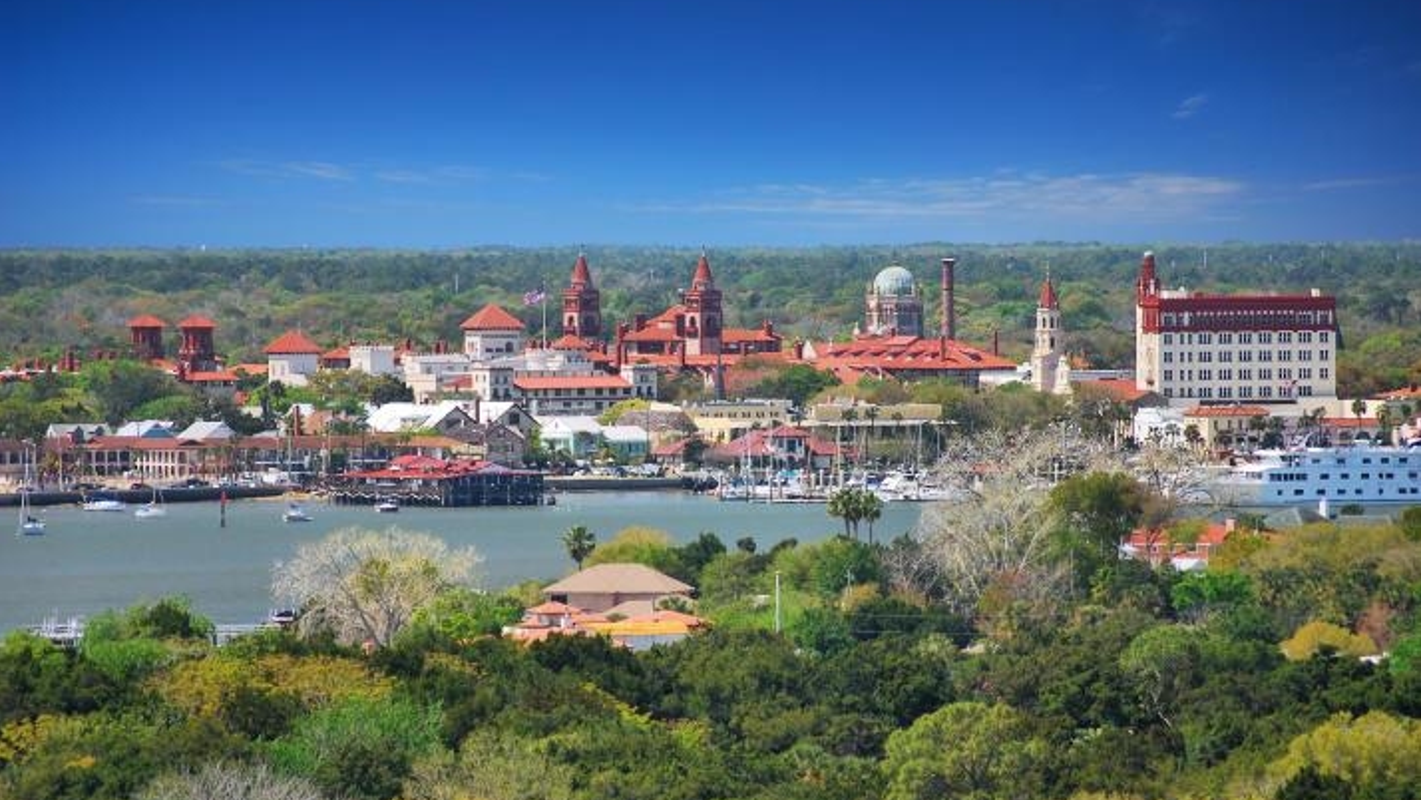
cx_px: 711
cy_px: 448
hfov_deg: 6.8
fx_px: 11909
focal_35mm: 316
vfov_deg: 3.8
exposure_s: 1/125
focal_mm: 200
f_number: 5.6
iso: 125
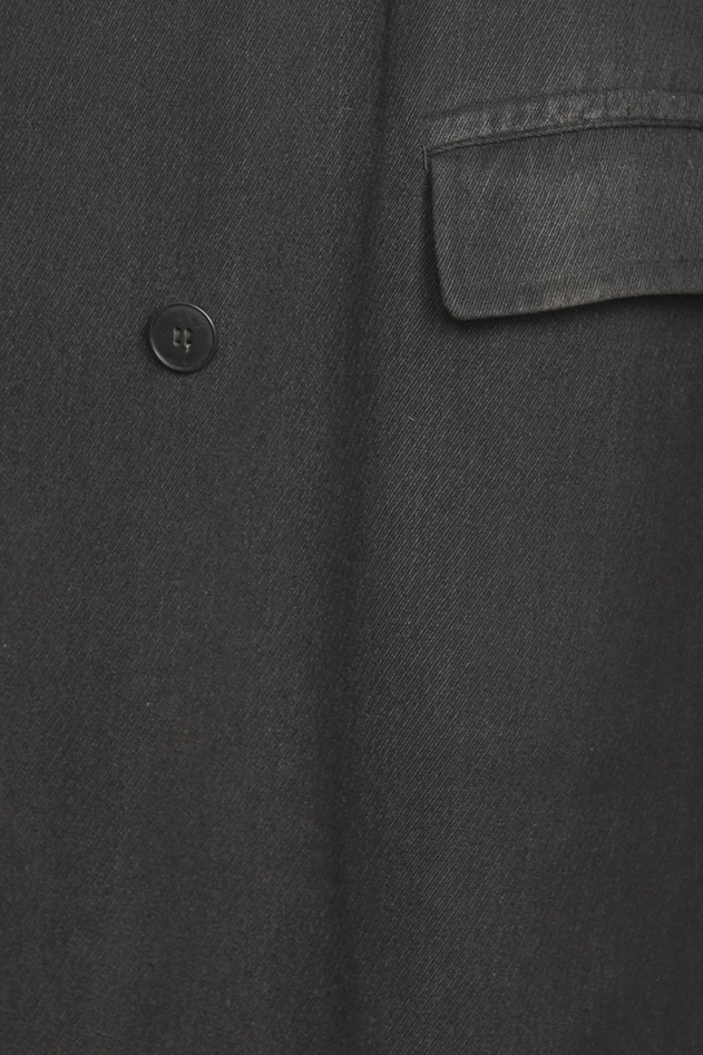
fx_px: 4278
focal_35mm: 146
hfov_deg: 9.4
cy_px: 88
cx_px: 258
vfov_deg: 13.9
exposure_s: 1/13
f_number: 4
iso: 100
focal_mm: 32
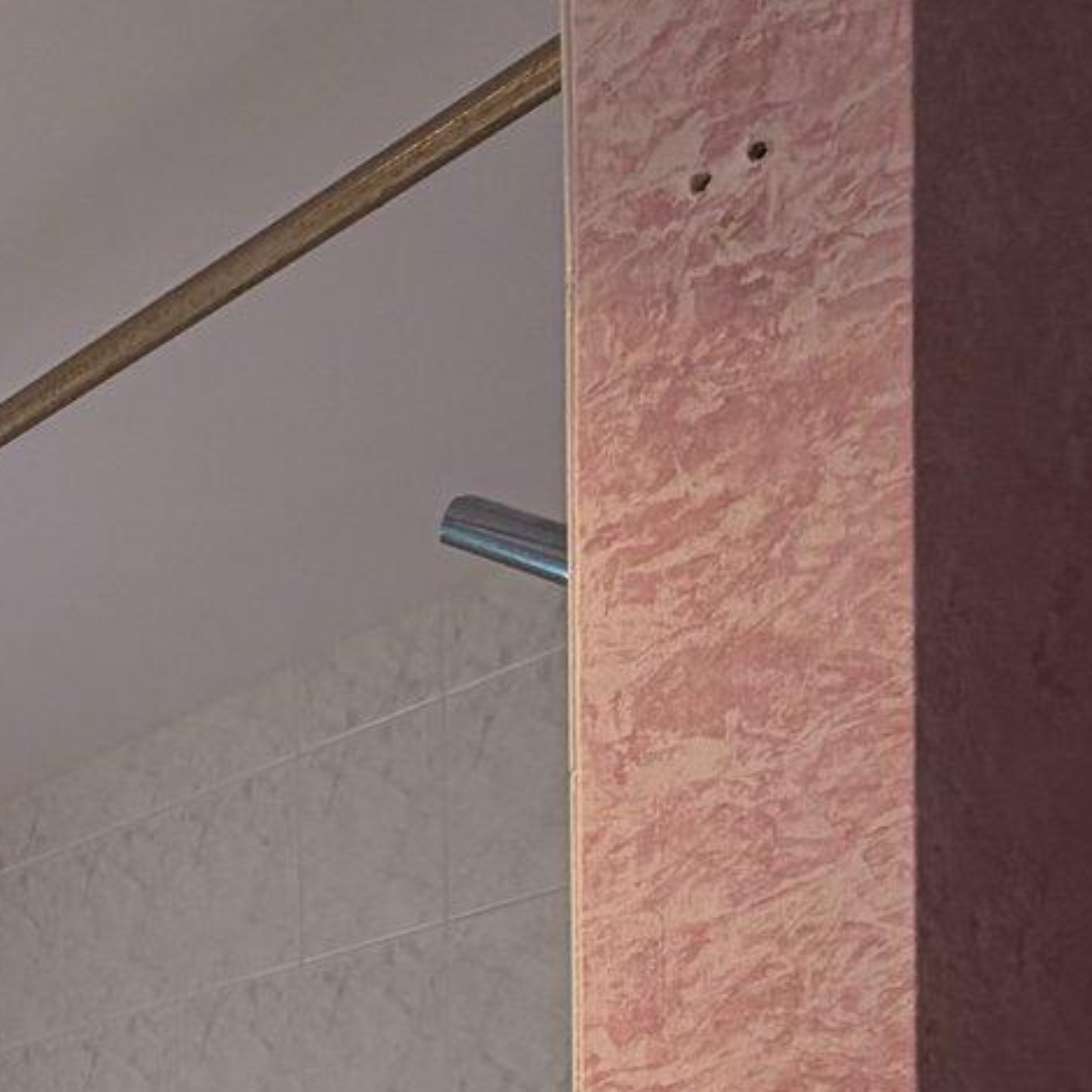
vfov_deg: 25.4
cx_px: -536
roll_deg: +1.8
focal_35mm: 54
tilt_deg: -2.1
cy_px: 1551
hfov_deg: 24.7
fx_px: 1927
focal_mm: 2.22
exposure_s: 1/120
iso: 40
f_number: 2.2
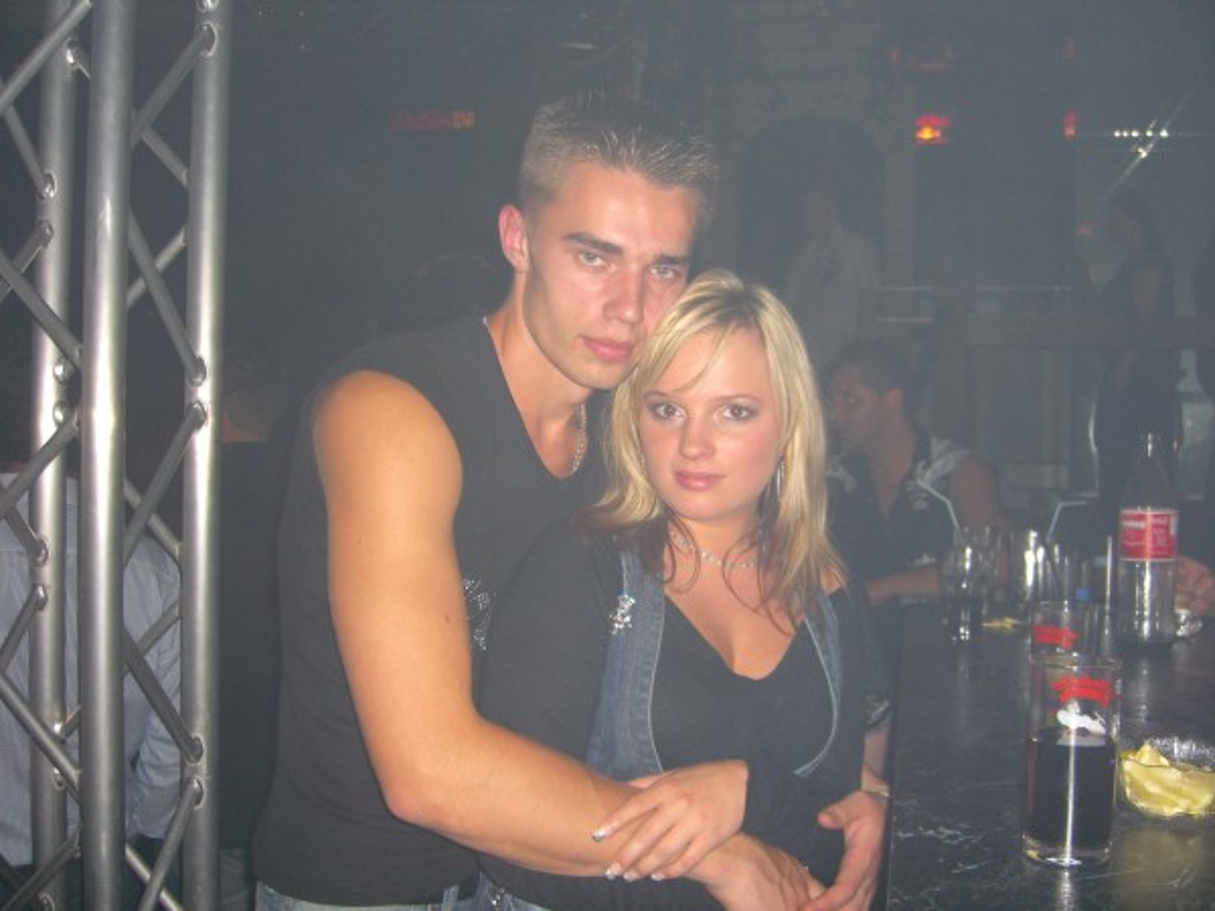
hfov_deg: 49.0
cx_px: 608
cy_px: 456
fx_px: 1334
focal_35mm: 38
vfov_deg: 37.7
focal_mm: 7.9
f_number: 2.8
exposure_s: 1/60
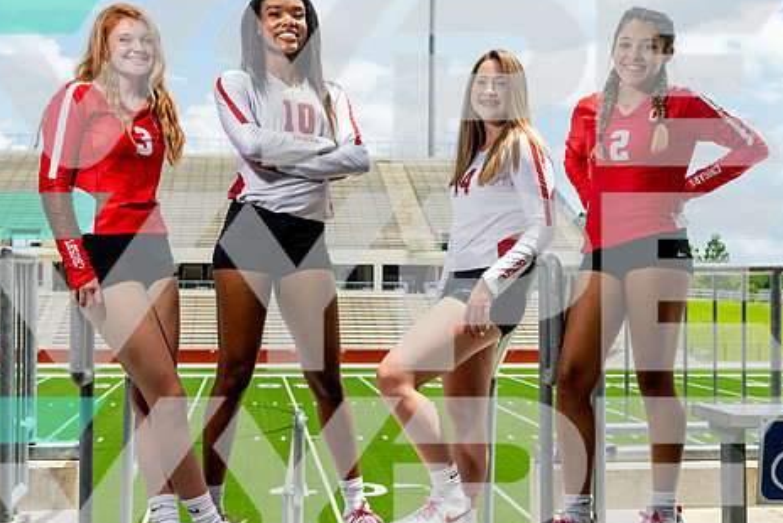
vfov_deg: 24.6
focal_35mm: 55
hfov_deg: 36.2
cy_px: 283
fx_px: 1197
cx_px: 366
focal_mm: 44
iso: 100
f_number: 8
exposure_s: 1/125
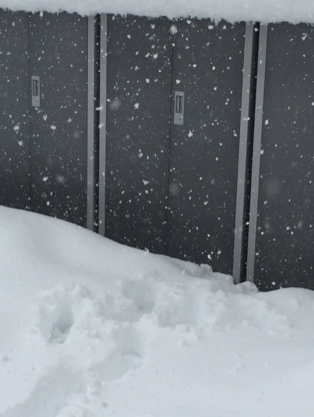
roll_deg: -1.3
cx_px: 164
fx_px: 858
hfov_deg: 20.7
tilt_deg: -13.7
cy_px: 185
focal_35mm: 71
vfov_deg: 27.4
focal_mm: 4.15
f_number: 2.2
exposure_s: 1/1364
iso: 32
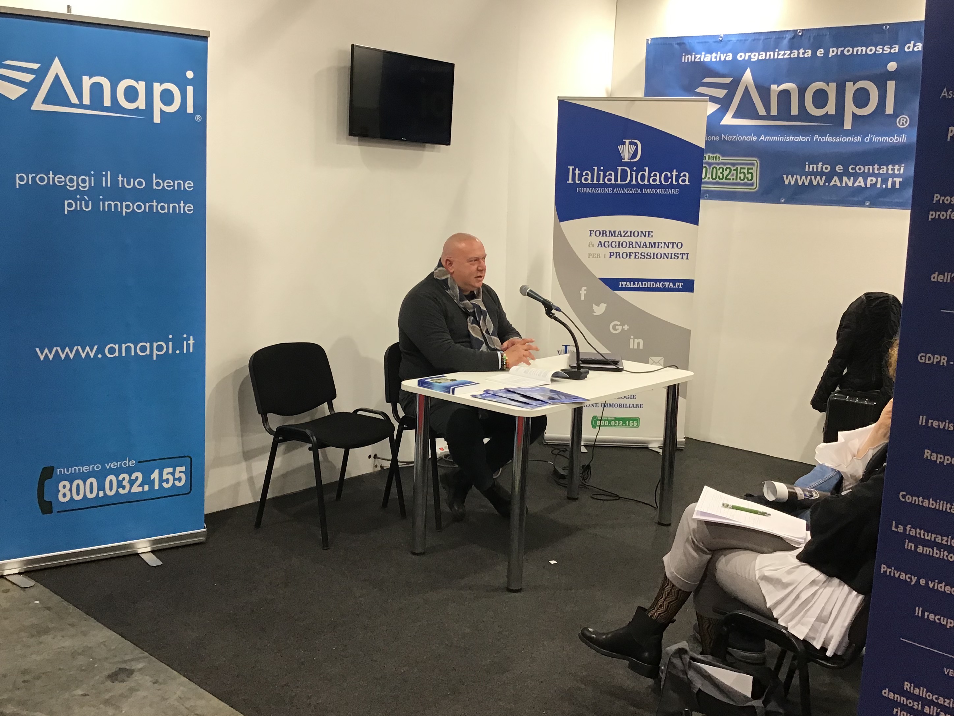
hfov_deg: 52.6
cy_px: 340
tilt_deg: -9.7
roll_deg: -1.6
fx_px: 965
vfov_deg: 40.7
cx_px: 464
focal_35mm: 35
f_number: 2.4
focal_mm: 3.3
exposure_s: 1/33
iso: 40
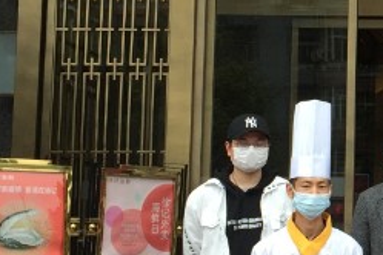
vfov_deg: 11.1
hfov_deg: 15.5
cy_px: 111
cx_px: 540
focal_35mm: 124
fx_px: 1319
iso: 40
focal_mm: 4.15
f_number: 2.2
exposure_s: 1/100
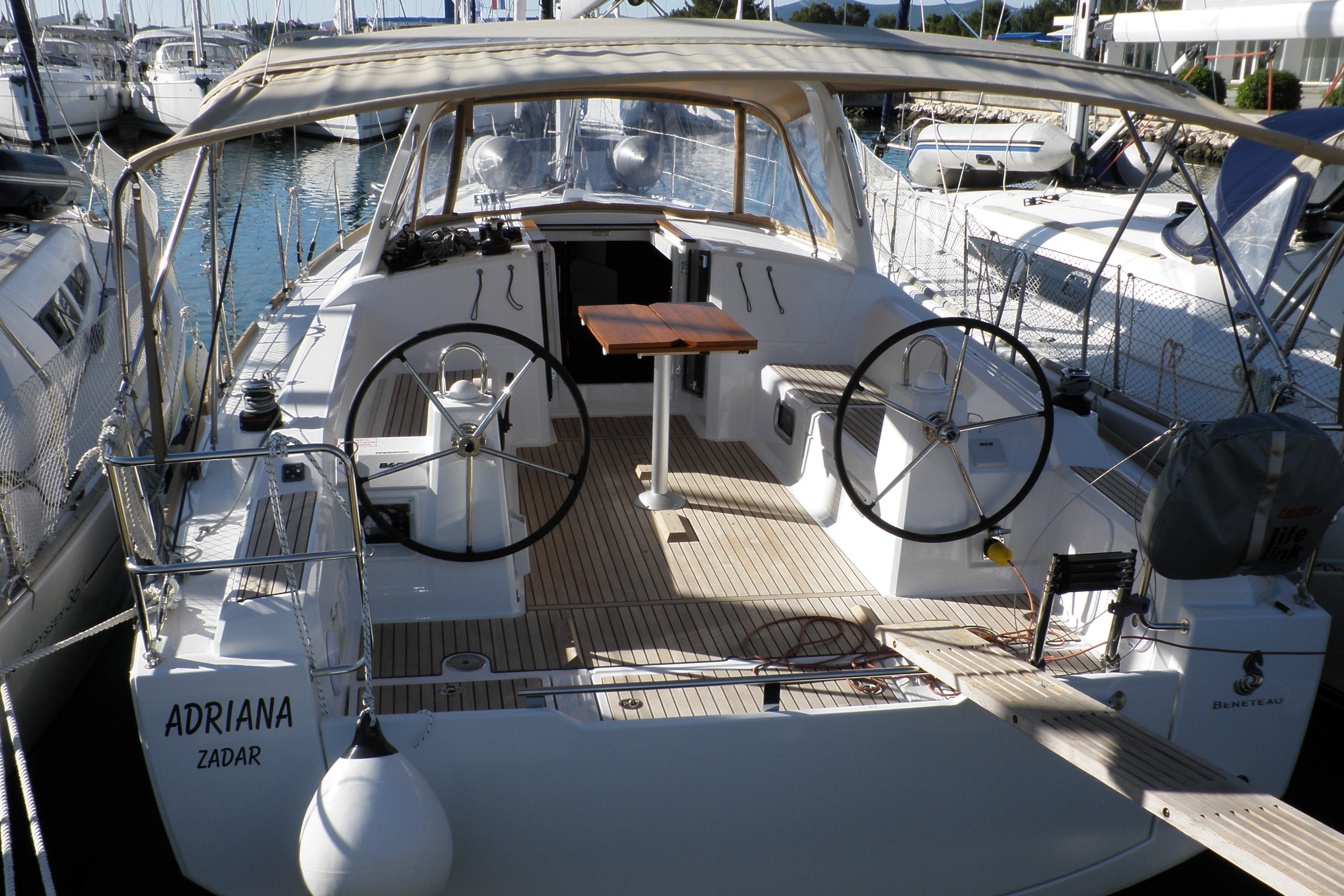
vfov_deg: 35.0
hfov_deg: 50.7
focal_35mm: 38
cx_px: 663
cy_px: 484
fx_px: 1419
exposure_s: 1/320
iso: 64
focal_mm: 6.3
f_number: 5.6
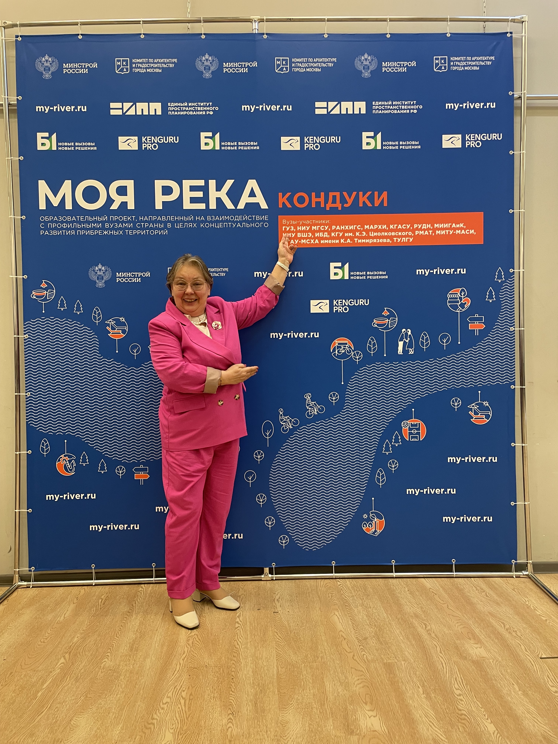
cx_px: 279
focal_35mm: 26
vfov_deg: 67.3
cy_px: 372
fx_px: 559
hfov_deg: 53.1
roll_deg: +0.8
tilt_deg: -2.3
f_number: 1.6
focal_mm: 4.2
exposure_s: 1/50
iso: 125
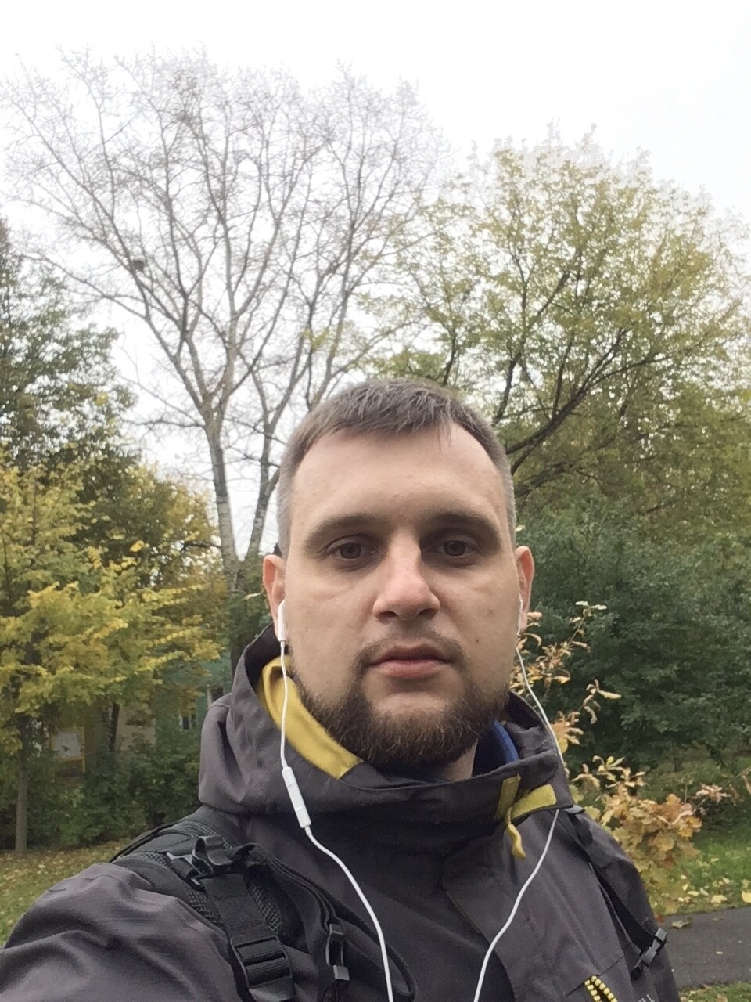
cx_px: 376
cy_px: 501
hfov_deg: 45.4
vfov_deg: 58.4
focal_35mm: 31
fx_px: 897
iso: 100
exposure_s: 1/100
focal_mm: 2.15
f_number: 2.4
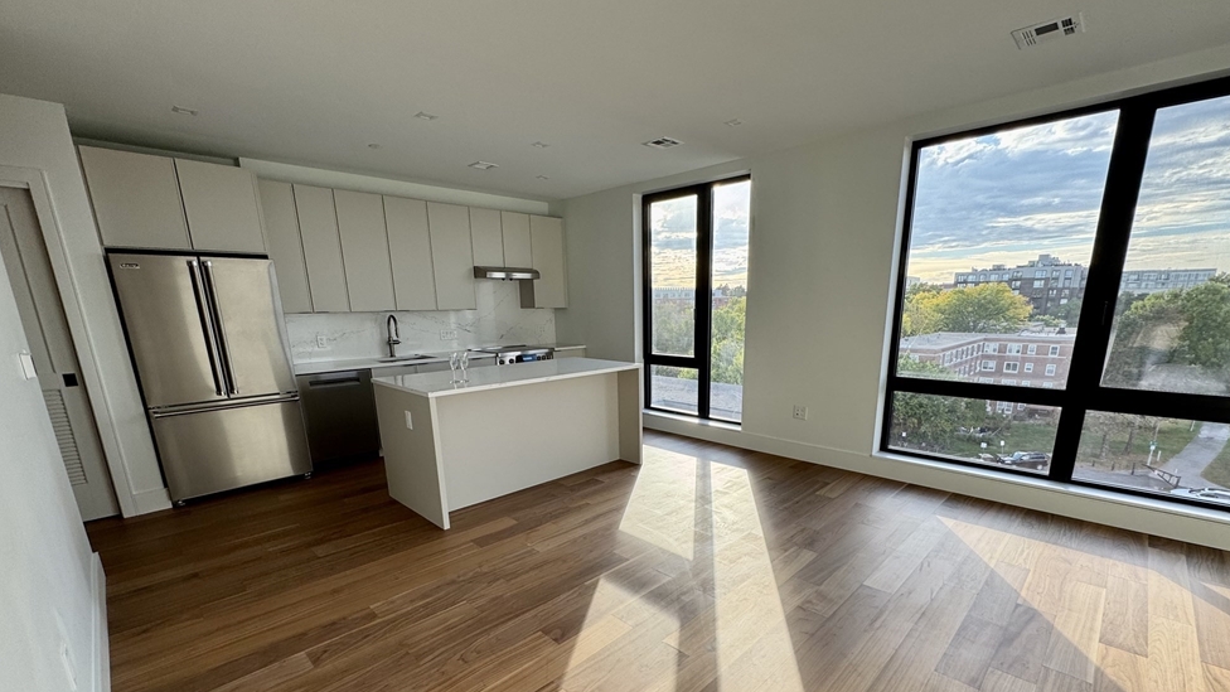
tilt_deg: -14.2
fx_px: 522
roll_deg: +0.5
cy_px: 436
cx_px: 641
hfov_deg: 99.3
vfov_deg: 66.0
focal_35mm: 16
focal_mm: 2.22
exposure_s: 1/146
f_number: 2.2
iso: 40
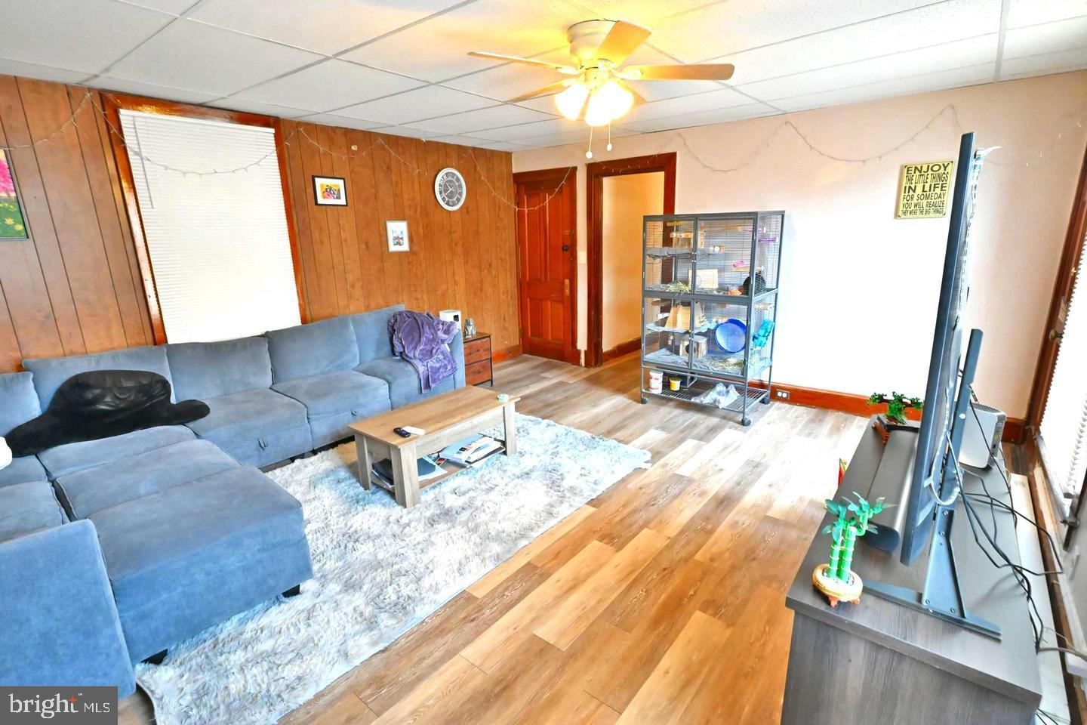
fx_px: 513
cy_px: 362
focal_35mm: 17
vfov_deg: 70.4
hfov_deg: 93.3
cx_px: 544
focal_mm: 17
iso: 16000
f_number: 9
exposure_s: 1/80
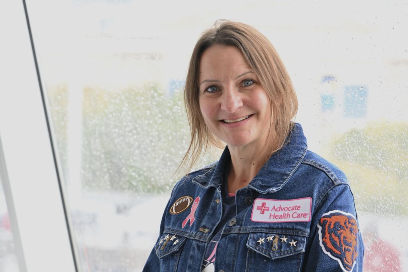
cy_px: 136
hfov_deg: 17.8
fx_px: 1303
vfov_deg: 11.9
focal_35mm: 115
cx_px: 204
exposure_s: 1/160
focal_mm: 115
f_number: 5.6
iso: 1600
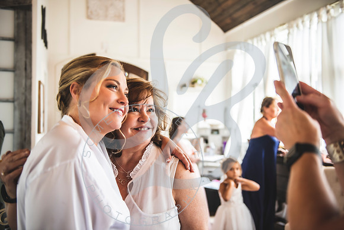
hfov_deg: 53.1
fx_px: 344
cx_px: 172
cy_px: 115
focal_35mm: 36
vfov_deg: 36.9
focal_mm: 36
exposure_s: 1/125
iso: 500
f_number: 2.8
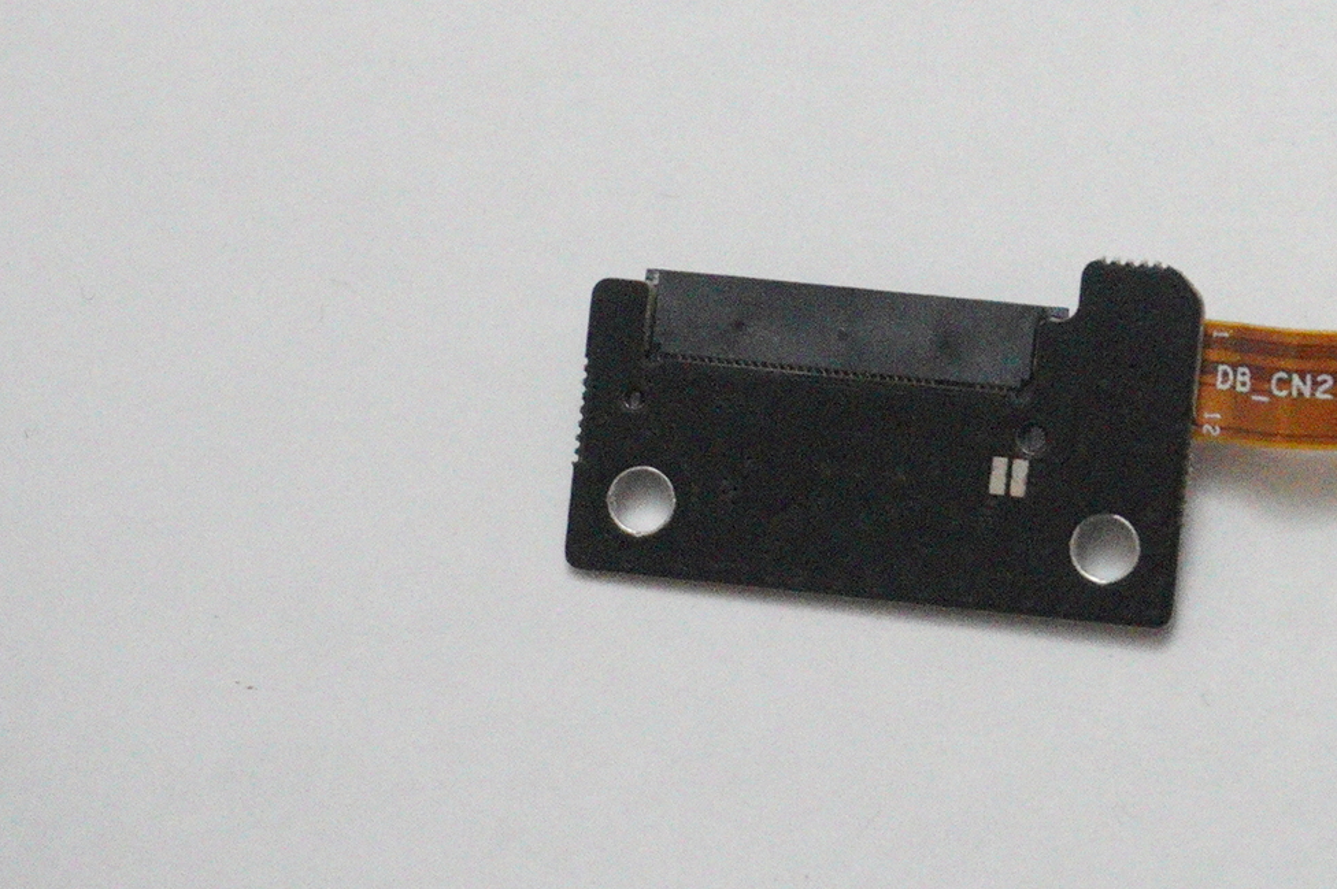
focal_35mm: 123
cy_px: 119
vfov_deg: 11.1
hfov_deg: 16.2
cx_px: 1430
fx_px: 4564
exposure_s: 1/200
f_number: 5.6
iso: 12800
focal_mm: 32
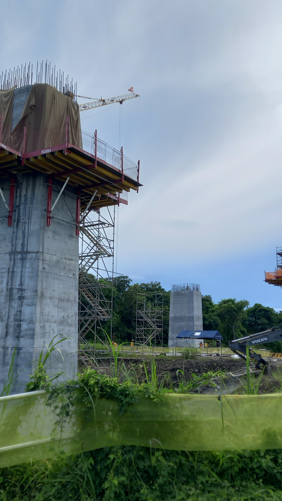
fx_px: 492
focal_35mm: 37
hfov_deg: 32.0
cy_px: 254
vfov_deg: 54.0
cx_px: 150
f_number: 2
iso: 25
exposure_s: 1/260
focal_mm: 4.6
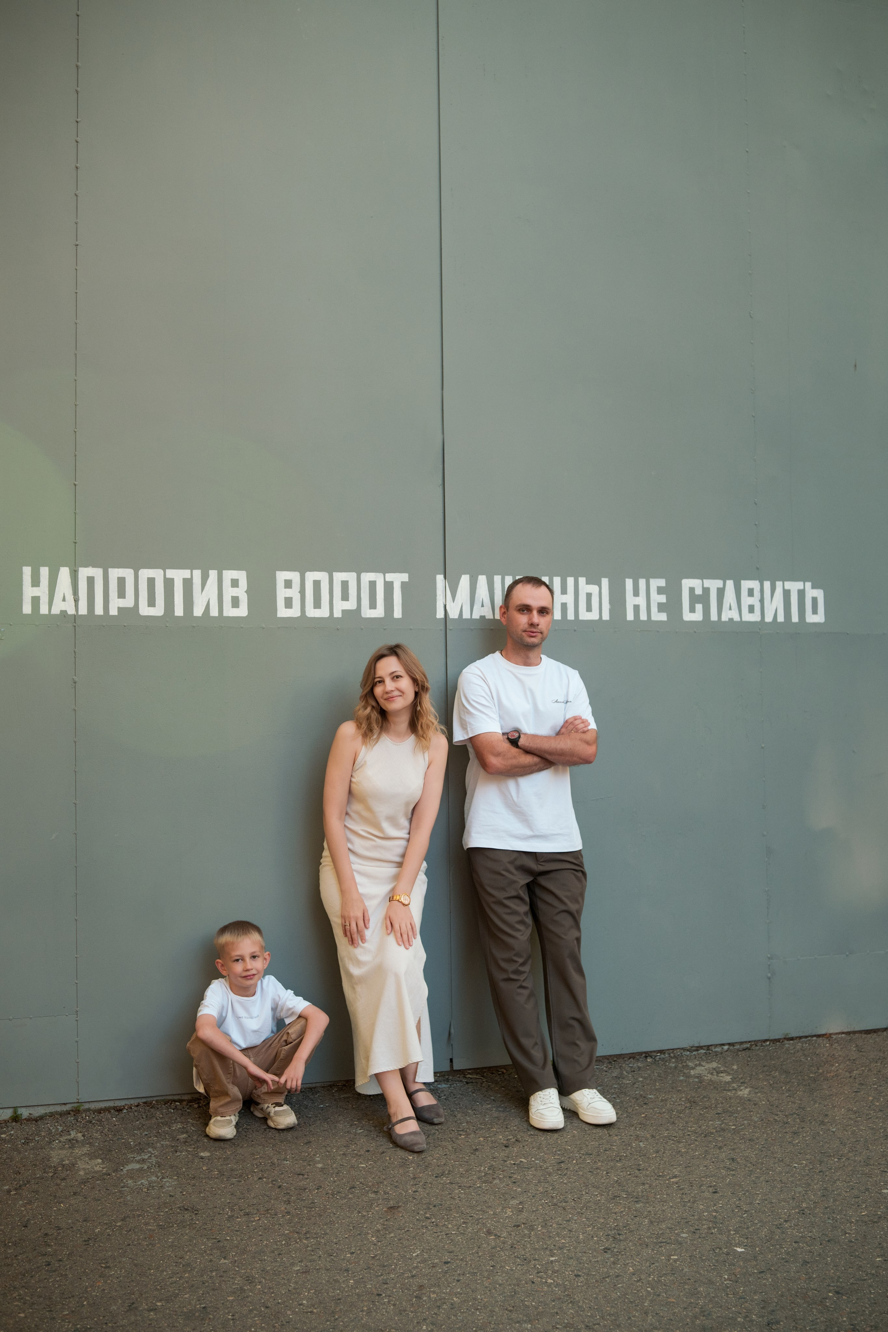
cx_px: 444
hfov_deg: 32.6
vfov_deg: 47.4
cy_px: 666
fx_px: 1517
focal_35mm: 41
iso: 250
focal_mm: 27
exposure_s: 1/500
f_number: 2.2
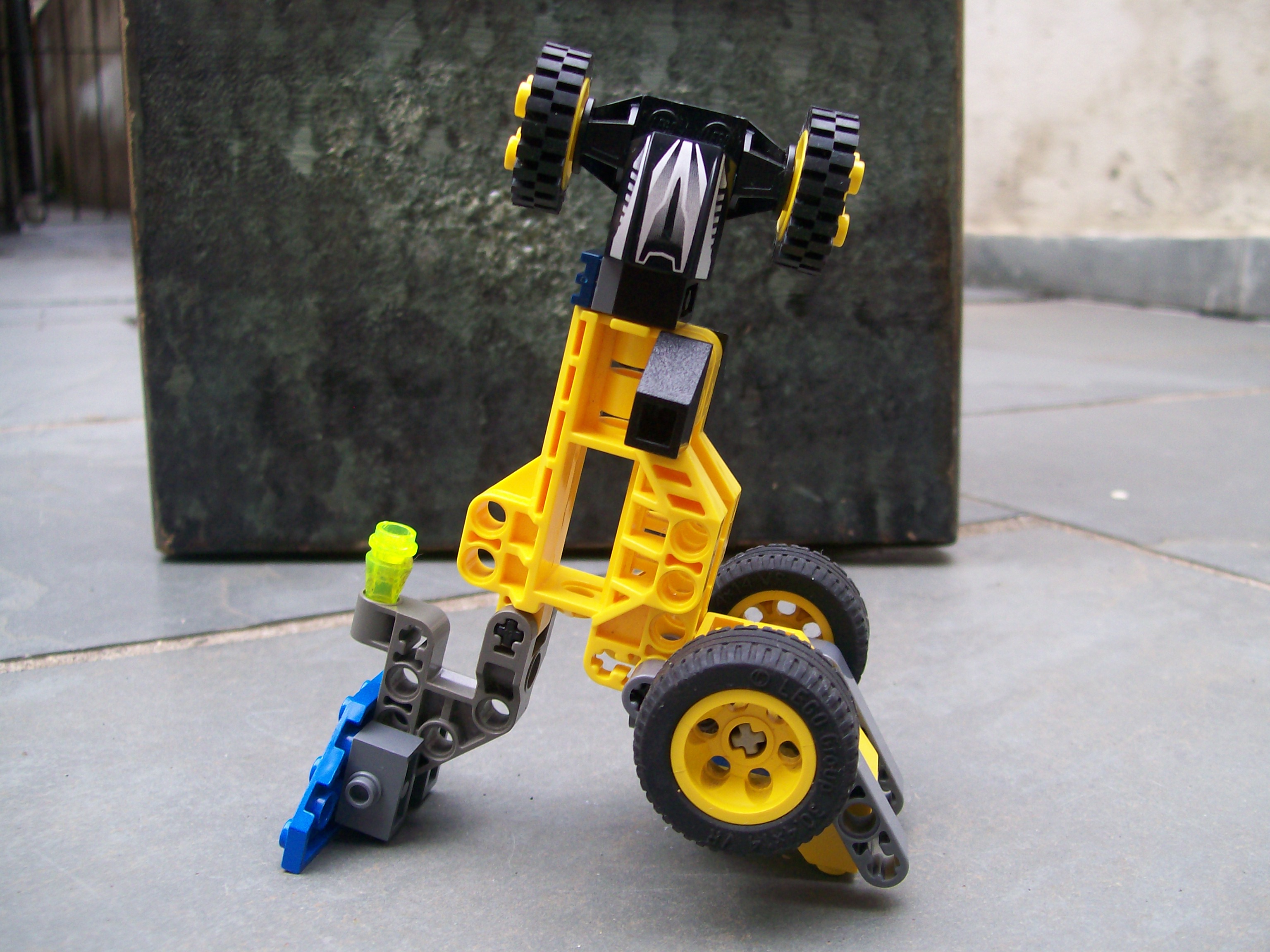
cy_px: 476
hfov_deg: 51.4
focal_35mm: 36
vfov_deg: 39.7
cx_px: 635
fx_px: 1321
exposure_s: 1/59.1
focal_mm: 6
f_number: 2.7
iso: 80
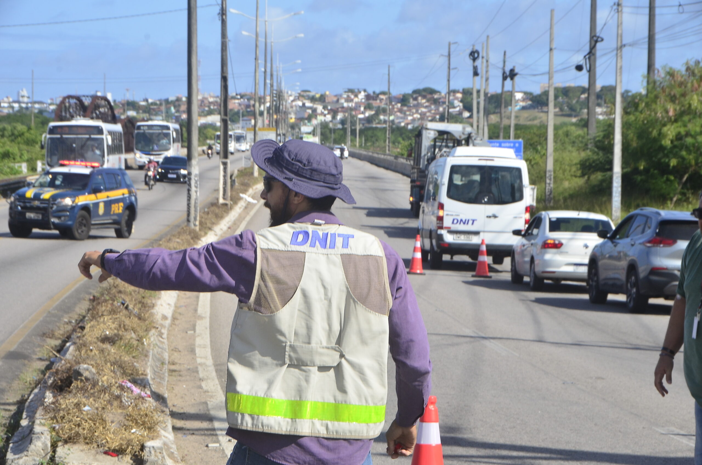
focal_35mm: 112
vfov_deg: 12.1
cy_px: 232
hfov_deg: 18.2
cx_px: 351
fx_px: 2189
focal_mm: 75
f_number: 14
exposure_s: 1/320
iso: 400
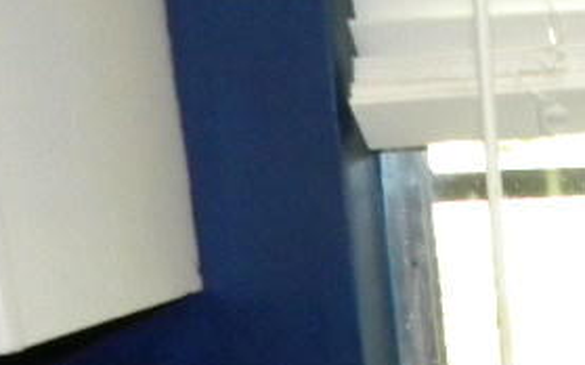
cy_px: 782
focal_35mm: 109
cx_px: 891
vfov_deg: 10.7
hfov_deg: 17.2
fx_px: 1737
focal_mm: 5
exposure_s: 1/51.1
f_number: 3.5
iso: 400
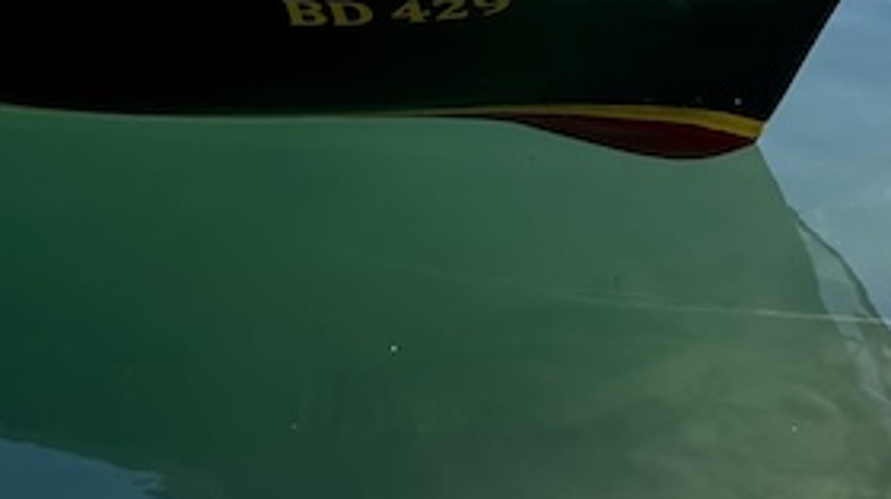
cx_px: 334
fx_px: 1912
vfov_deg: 13.4
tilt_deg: -10.6
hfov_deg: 26.1
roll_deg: +0.6
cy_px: -391
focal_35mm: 81
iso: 50
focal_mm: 5.96
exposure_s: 1/3650
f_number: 1.6
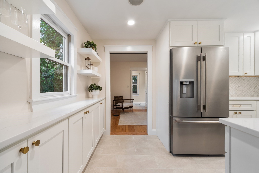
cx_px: 130
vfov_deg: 77.3
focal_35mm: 15
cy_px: 86
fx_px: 108
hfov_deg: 100.4
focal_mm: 10
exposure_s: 1/1.25
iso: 320
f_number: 8
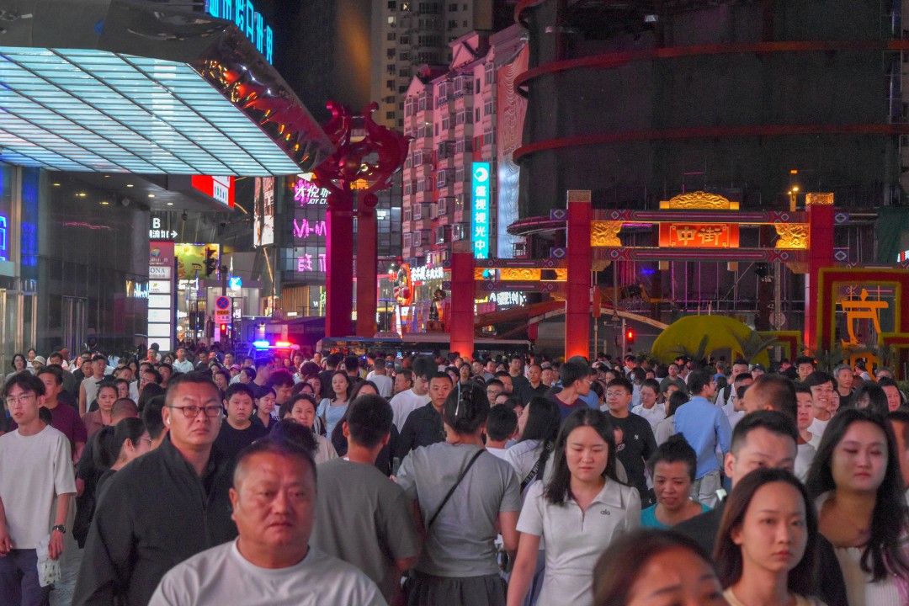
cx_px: 454
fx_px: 2083
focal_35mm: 82
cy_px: 303
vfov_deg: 16.6
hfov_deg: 24.6
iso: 3200
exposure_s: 1/250
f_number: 5.6
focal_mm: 55
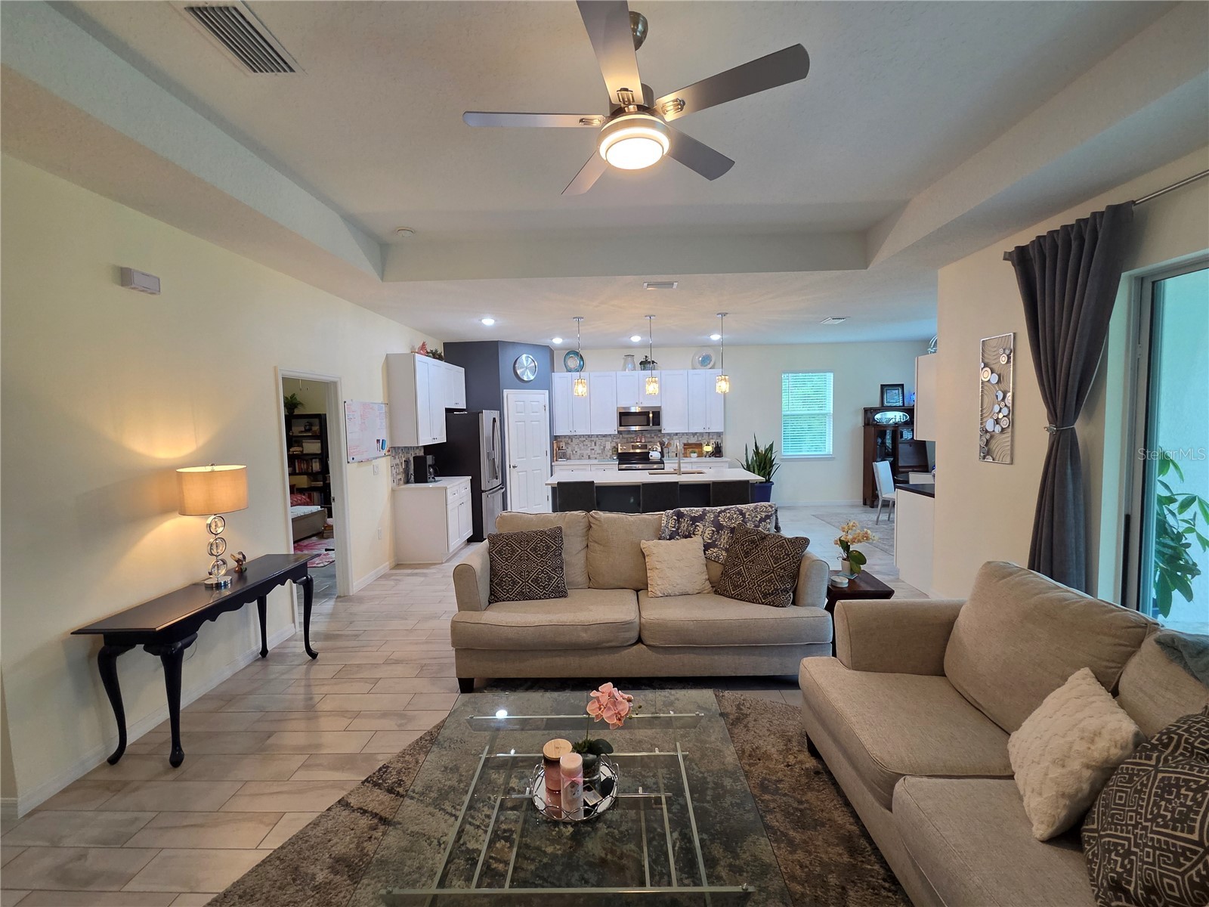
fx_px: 454
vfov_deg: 89.9
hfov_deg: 106.2
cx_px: 604
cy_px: 454
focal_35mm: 13
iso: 200
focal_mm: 2.2
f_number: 2.2
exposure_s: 1/60
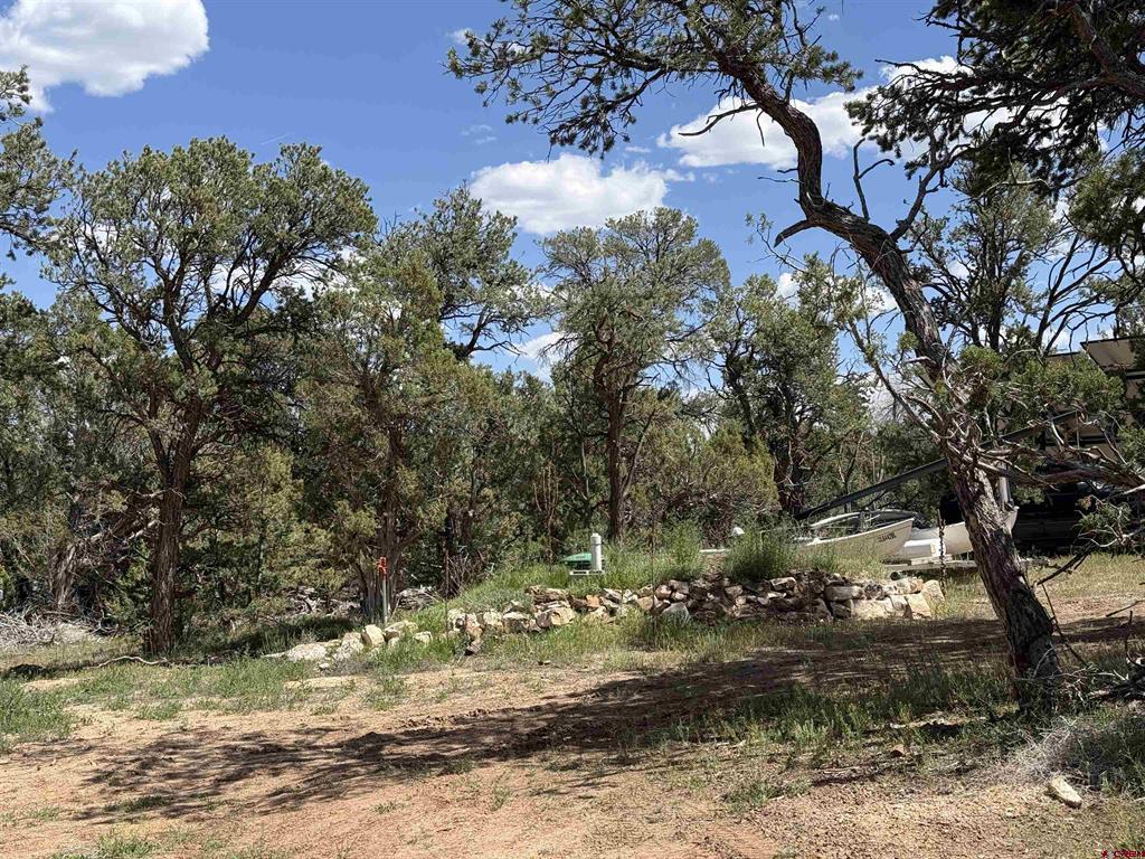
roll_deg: -0.2
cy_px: 430
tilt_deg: +3.8
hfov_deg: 39.7
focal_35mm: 48
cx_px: 572
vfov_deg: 30.3
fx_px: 1588
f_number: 1.78
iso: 64
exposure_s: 1/3534
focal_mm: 6.76
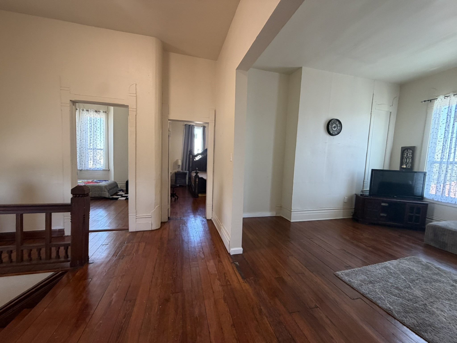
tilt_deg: -3.1
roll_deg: -1.9
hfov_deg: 102.1
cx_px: 228
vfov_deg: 85.7
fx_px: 185
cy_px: 172
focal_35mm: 14
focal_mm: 2.22
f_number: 2.2
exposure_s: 1/60
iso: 320
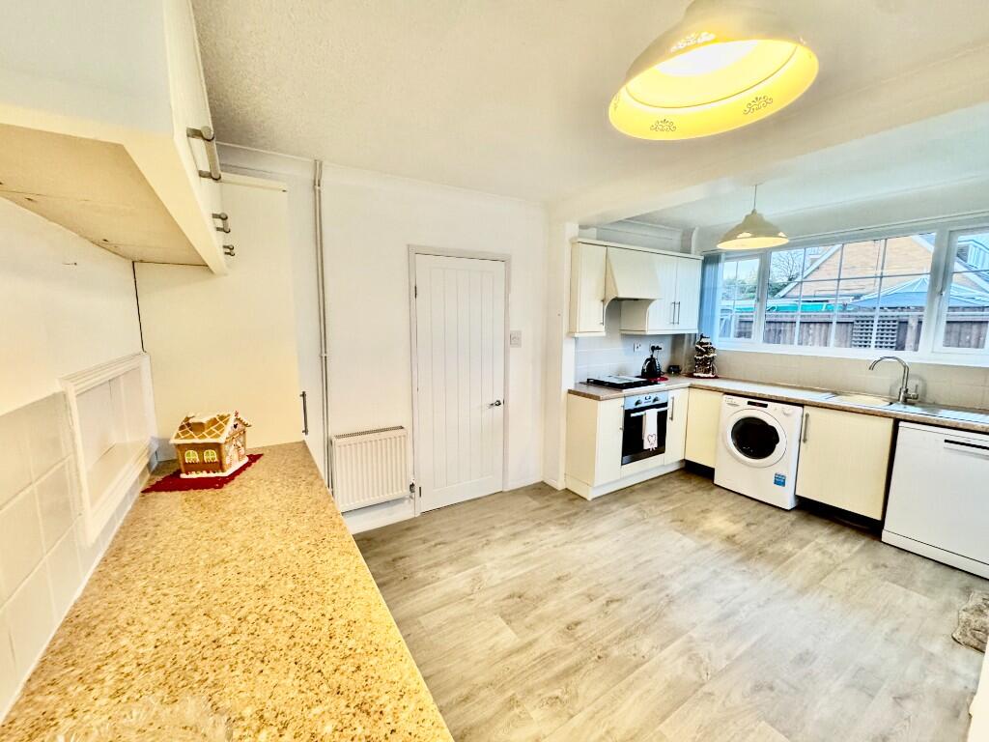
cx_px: 494
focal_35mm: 14
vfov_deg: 85.7
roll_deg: -0.3
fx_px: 400
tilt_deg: -8.6
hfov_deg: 102.1
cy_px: 371
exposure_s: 1/50
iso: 320
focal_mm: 2.22
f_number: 2.2
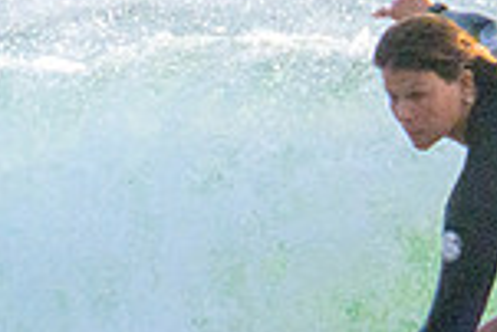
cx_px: 518
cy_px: 357
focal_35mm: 4206
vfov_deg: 0.3
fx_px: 58121
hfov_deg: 0.5
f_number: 13
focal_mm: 800
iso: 2500
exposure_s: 1/2000
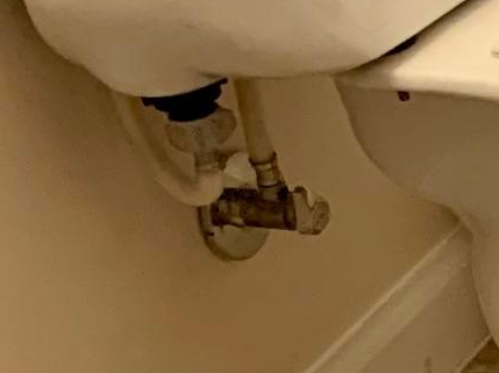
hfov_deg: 8.5
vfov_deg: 8.1
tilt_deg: -28.3
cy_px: 256
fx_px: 2621
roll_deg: +0.4
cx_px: 1647
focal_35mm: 182
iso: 250
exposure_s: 1/60
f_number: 1.8
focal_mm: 4.25
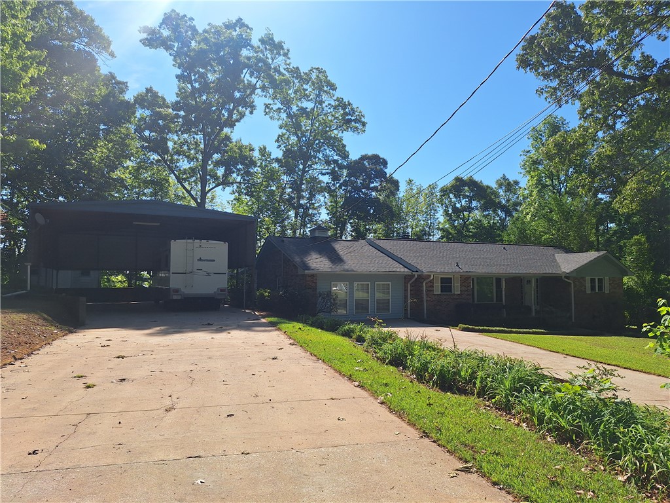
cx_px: 335
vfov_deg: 58.9
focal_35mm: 23
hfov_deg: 73.9
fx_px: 445
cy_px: 252
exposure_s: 1/4219
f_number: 1.8
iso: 40
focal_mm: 5.54
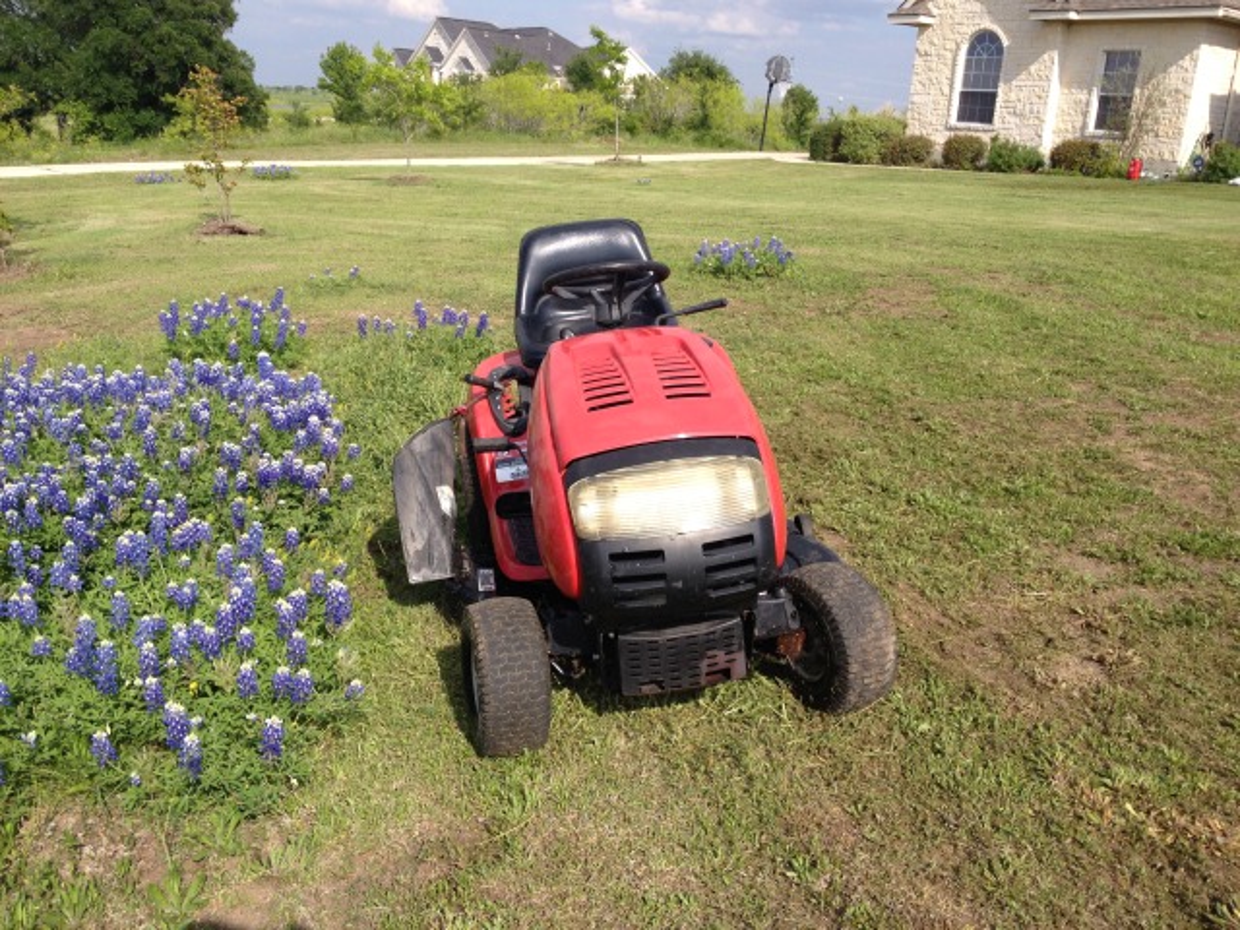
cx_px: 620
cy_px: 465
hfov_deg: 52.6
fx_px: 1254
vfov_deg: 40.7
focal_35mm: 35
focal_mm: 4.28
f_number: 2.4
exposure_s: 1/1346
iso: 50
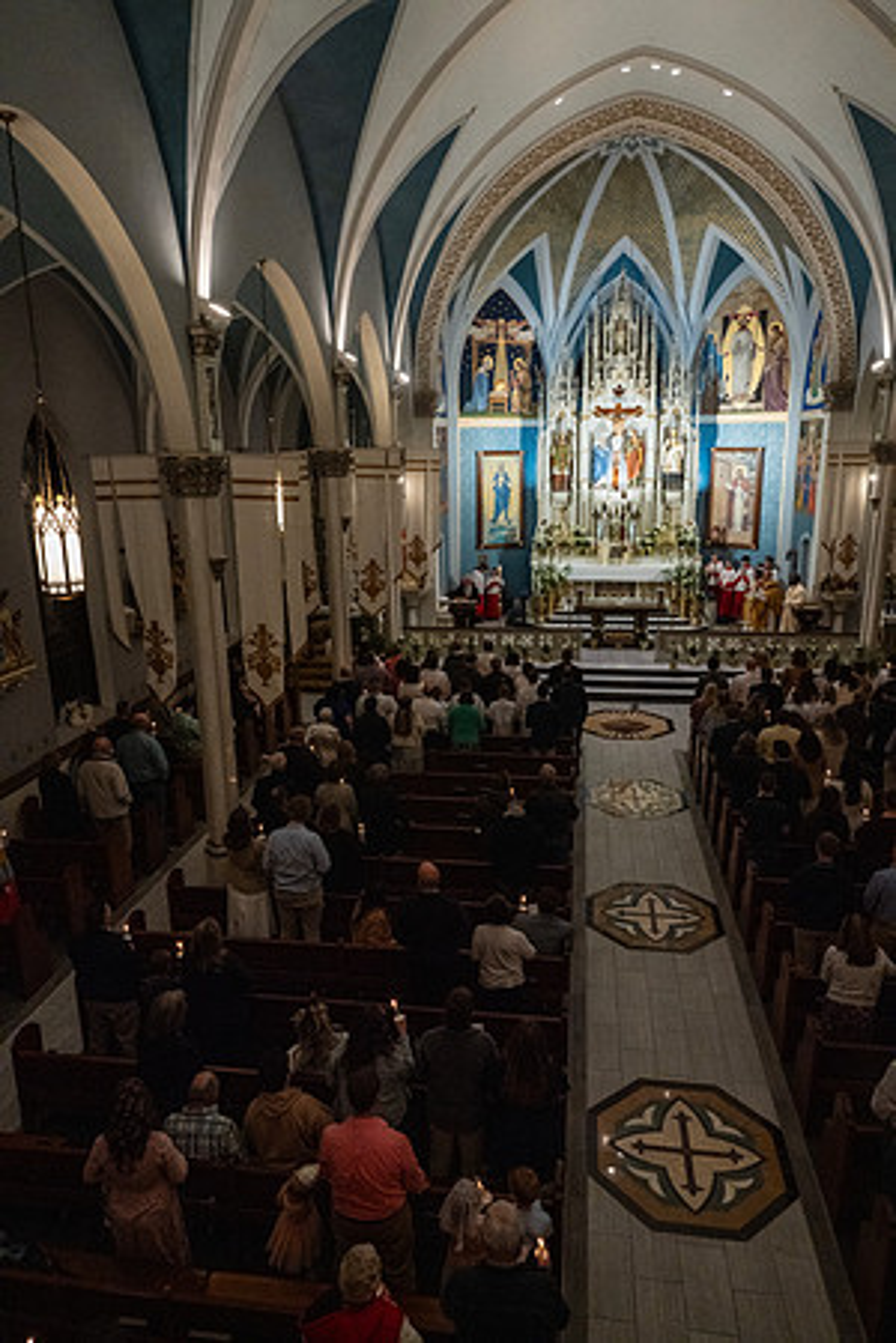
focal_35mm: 24
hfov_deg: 53.1
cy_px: 672
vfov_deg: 73.7
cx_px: 448
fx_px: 896
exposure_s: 1/60
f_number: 13
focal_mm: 24
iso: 5000
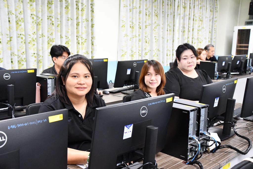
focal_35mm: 39
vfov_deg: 34.2
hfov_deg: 49.5
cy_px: 84
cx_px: 126
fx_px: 274
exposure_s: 1/80
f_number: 3.8
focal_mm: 26
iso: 3200
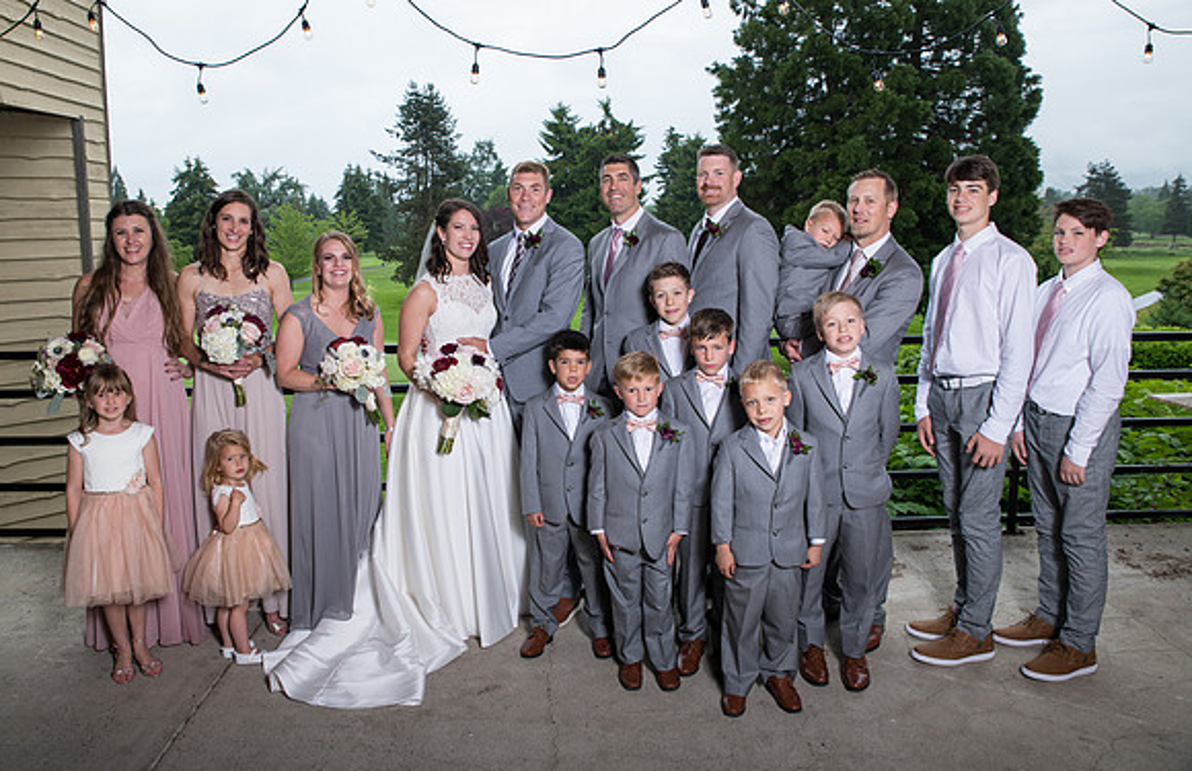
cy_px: 341
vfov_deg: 48.2
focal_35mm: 26
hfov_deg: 69.3
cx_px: 547
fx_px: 860
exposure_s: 1/125
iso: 250
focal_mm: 24
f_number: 8
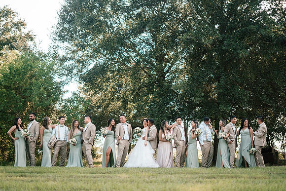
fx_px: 417
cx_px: 150
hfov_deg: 37.9
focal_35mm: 52
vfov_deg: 25.8
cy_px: 91
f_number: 1.8
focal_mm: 50
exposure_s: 1/2000
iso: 250
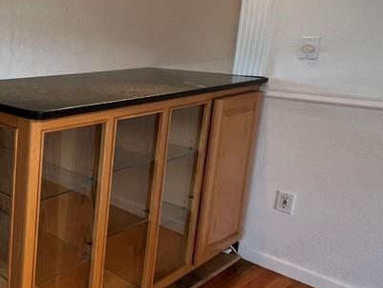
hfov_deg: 38.4
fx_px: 365
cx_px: -90
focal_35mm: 33
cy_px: 86
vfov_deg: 42.2
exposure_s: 1/120
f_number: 1.8
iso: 250
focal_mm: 1.57
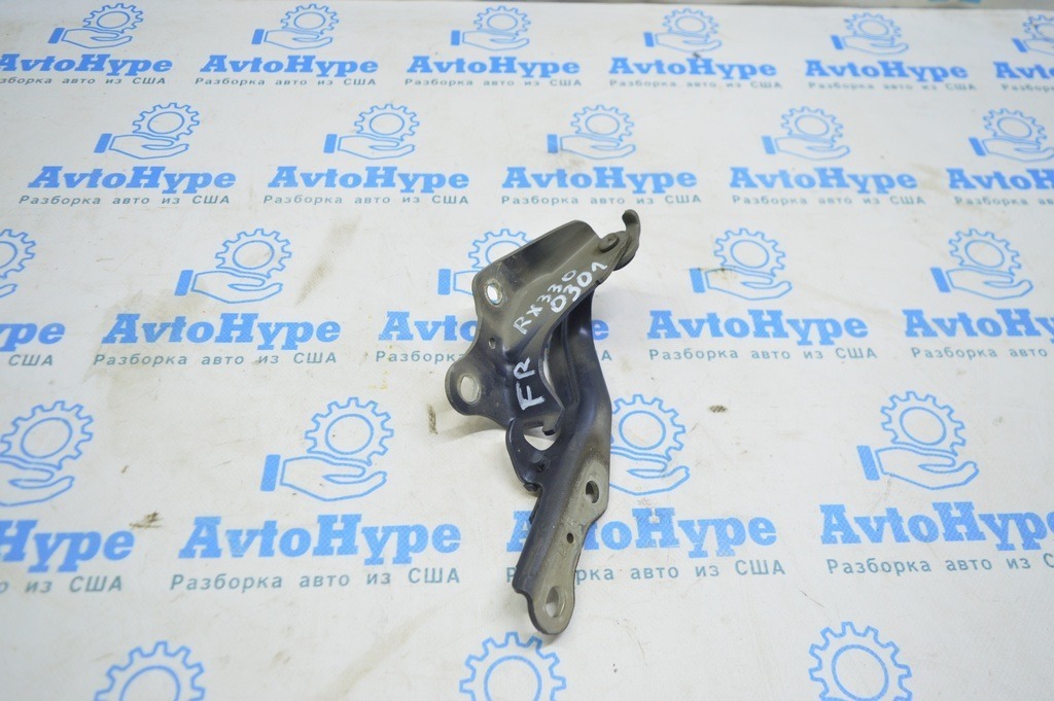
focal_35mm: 27
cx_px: 527
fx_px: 790
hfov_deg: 67.4
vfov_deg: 47.9
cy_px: 350
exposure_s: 1/40
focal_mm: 18
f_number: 3.5
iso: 400
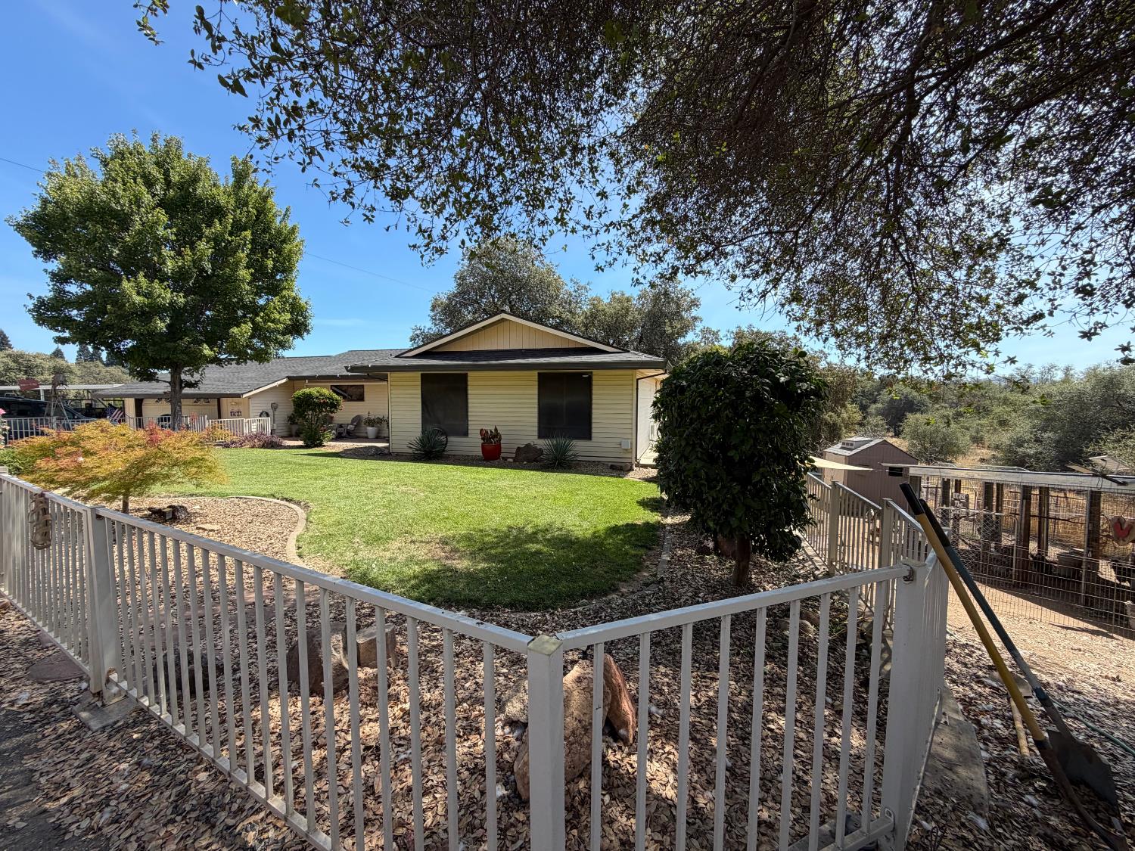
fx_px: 459
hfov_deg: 102.1
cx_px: 568
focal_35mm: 14
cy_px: 426
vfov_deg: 85.7
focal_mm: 2.22
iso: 40
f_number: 2.2
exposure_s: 1/625
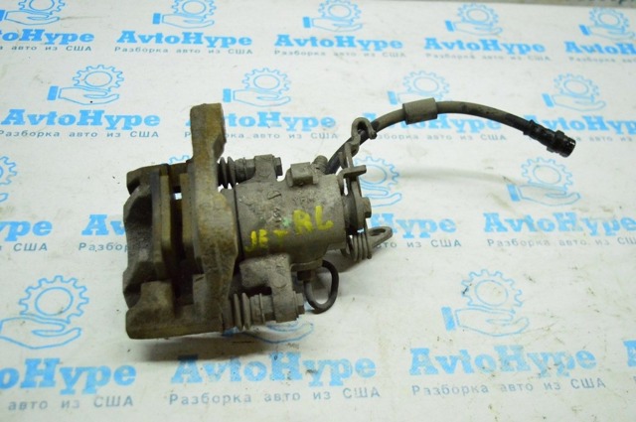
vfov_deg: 30.8
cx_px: 318
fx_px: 768
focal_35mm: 44
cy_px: 211
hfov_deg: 45.0
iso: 6400
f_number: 4.2
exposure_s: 1/640
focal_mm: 29
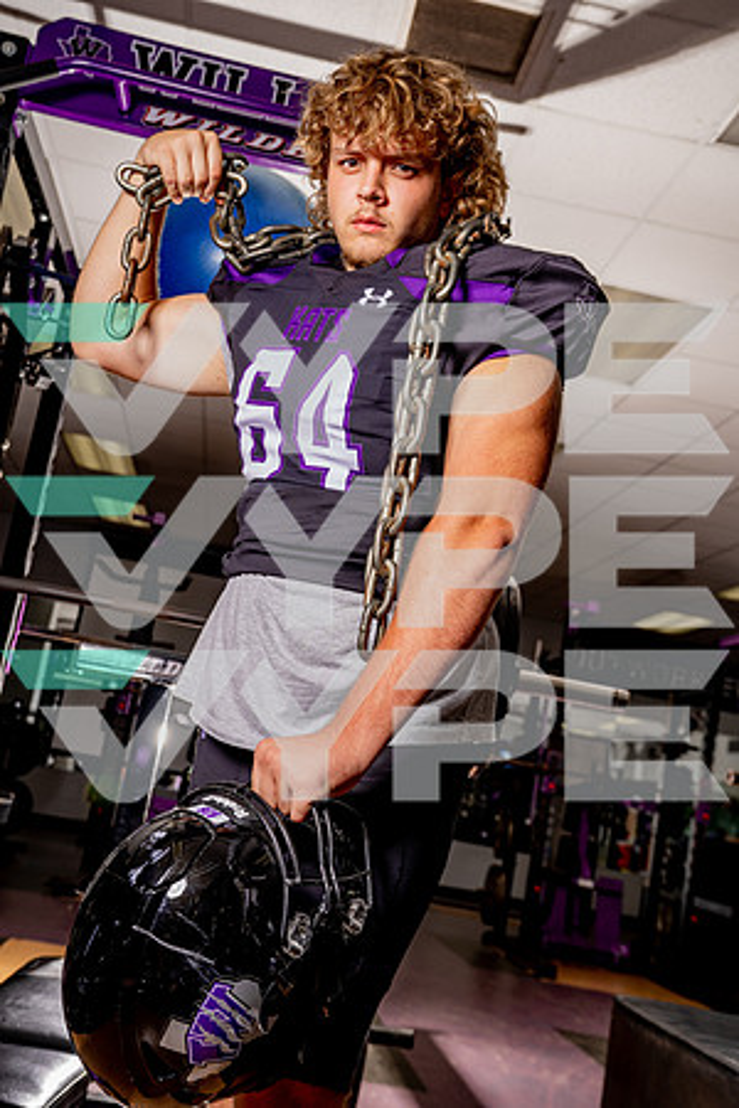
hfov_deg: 33.4
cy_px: 554
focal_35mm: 40
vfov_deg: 48.5
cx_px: 370
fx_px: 1232
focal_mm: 40
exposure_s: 1/200
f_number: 5.6
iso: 100
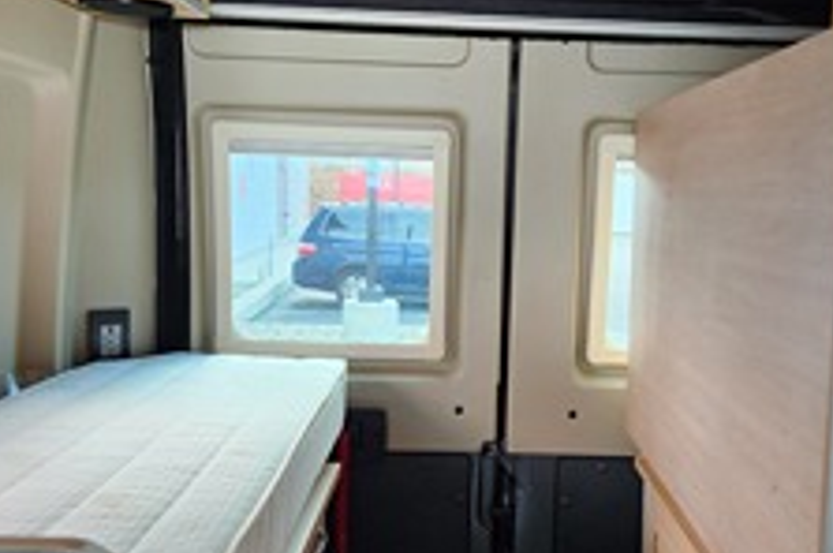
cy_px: 306
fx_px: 994
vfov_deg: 31.1
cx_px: 486
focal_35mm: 43
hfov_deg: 45.3
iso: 500
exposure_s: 1/120
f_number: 1.8
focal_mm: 5.4
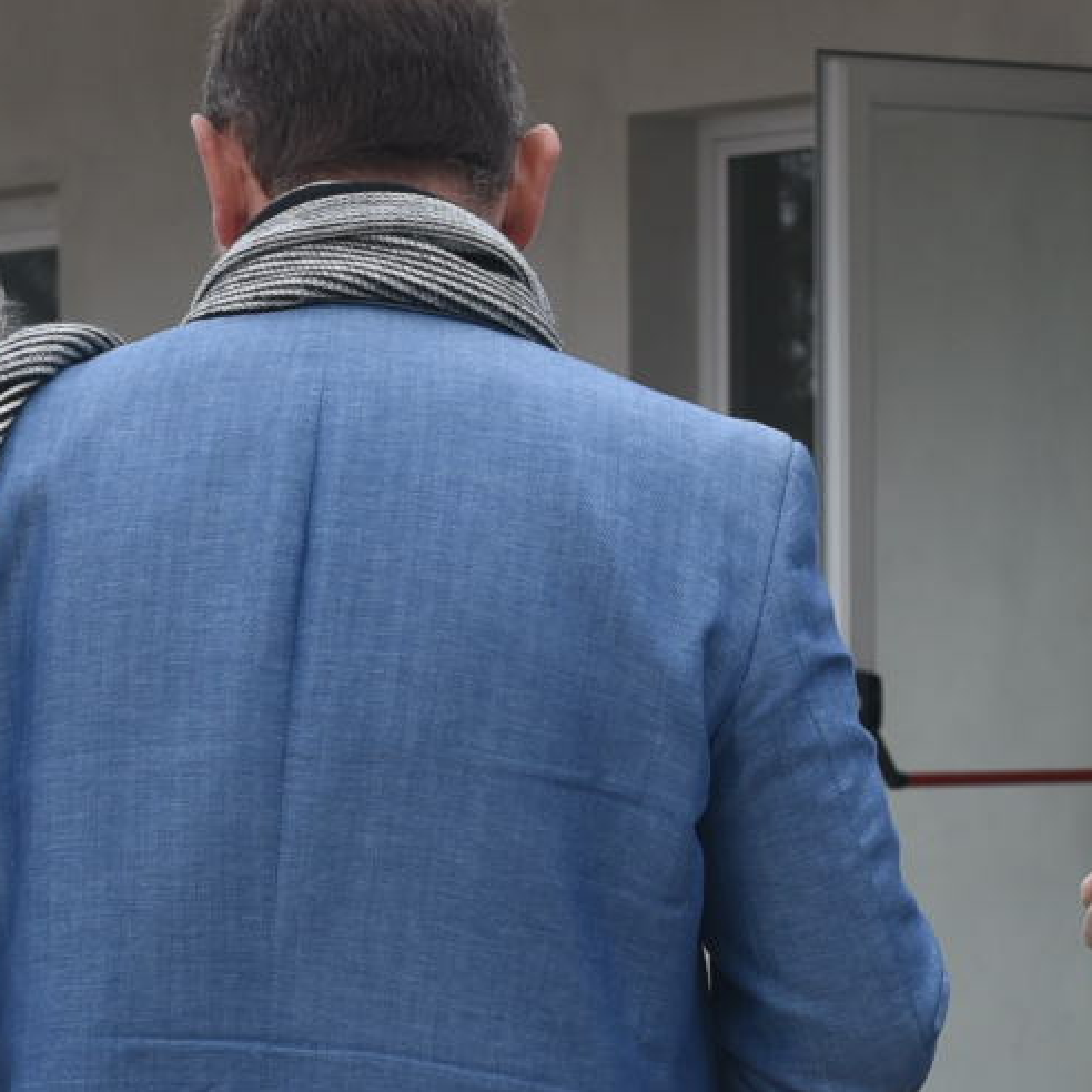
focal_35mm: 182
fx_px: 6496
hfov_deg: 9.6
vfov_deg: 9.5
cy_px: 1265
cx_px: 437
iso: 200
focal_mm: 35
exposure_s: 1/200
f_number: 5.6
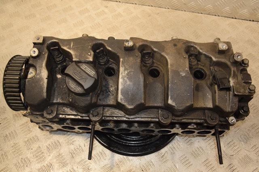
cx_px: 130
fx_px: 226
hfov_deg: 59.5
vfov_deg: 41.7
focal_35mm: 32
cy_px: 86
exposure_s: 1/200
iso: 800
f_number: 5
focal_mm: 21
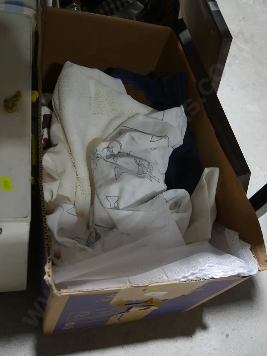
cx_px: 137
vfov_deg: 58.4
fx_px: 319
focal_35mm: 31
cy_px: 178
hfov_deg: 45.4
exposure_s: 1/60
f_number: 3.6
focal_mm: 15
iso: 320
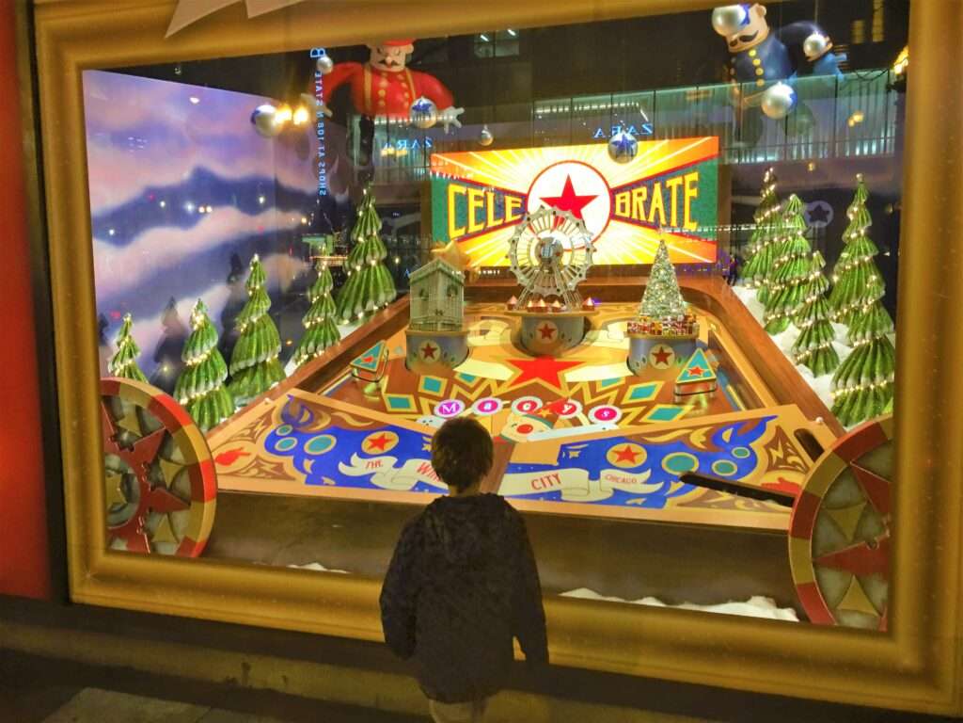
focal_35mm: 29
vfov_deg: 48.2
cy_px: 362
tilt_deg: -5.9
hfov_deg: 61.7
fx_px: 807
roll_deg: +0.5
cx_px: 482
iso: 50
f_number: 2.2
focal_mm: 4.15
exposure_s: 1/15
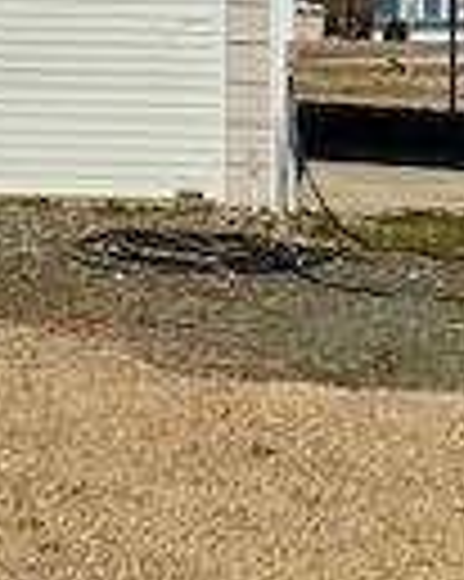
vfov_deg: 14.9
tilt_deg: +4.5
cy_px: -58
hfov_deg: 12.1
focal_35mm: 126
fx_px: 2165
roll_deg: -1.4
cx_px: -32
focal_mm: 4.25
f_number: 1.8
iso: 32
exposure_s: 1/5747
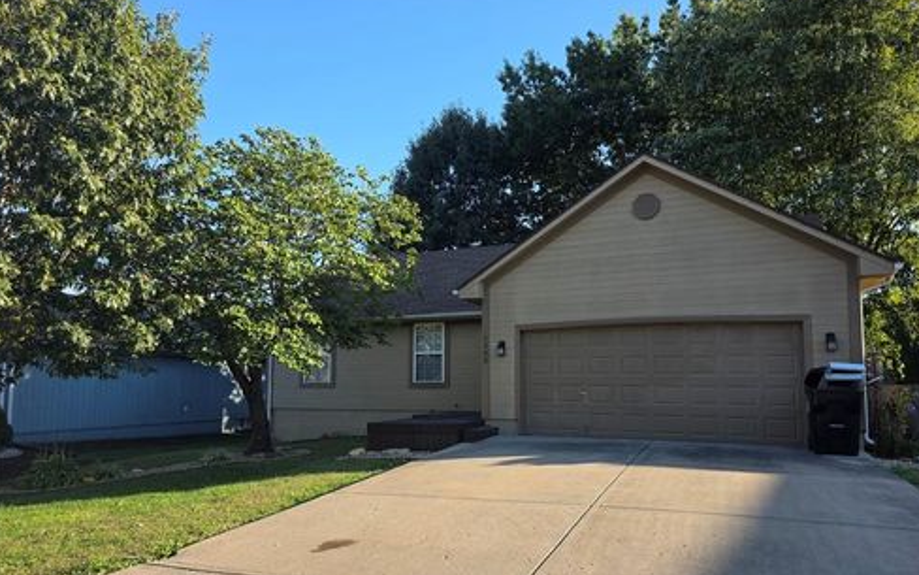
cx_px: 461
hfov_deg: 72.5
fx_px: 626
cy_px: 325
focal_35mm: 25
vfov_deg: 49.1
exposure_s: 1/1387
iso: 80
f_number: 1.7
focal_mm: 6.3
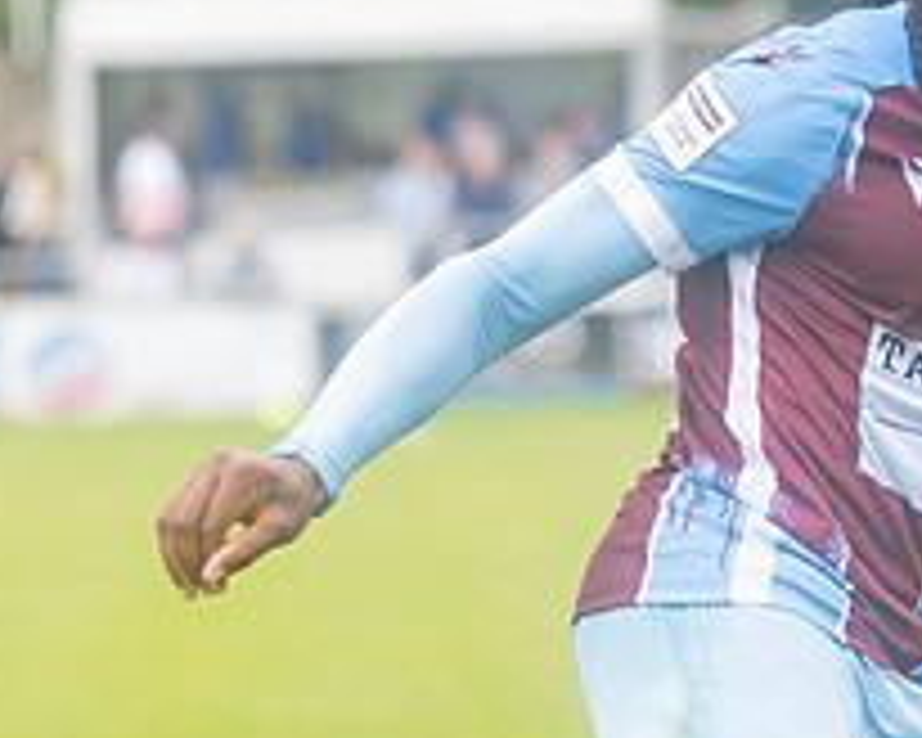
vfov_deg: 3.0
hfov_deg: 3.7
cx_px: 971
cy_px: 555
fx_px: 14271
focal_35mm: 523
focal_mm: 120
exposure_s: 1/1250
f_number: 2.8
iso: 500
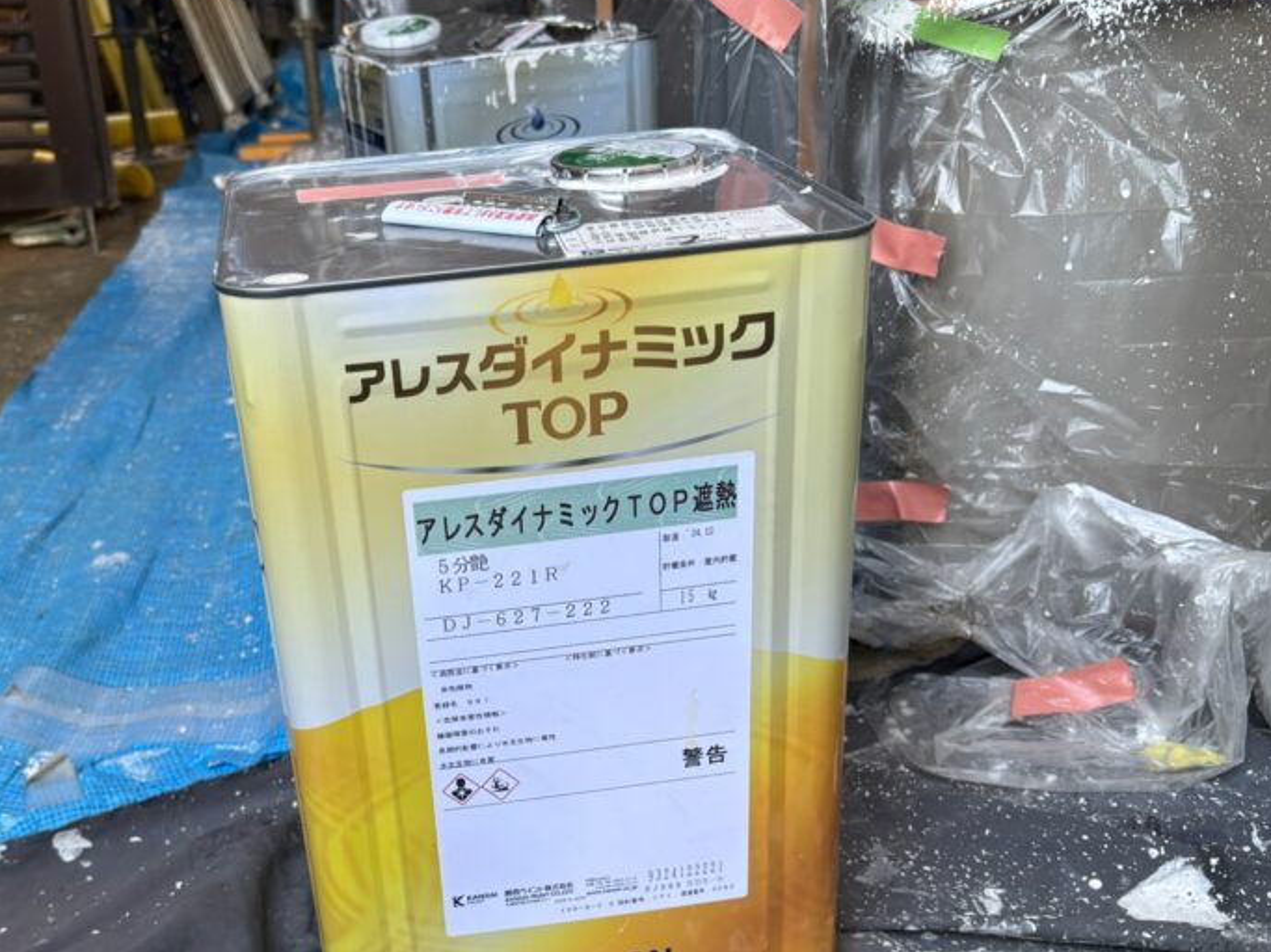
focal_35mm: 39
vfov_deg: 36.5
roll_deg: +3.9
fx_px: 1432
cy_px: 627
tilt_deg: -24.7
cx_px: 504
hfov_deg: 47.6
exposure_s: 1/121
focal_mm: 5.96
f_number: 1.6
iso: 80
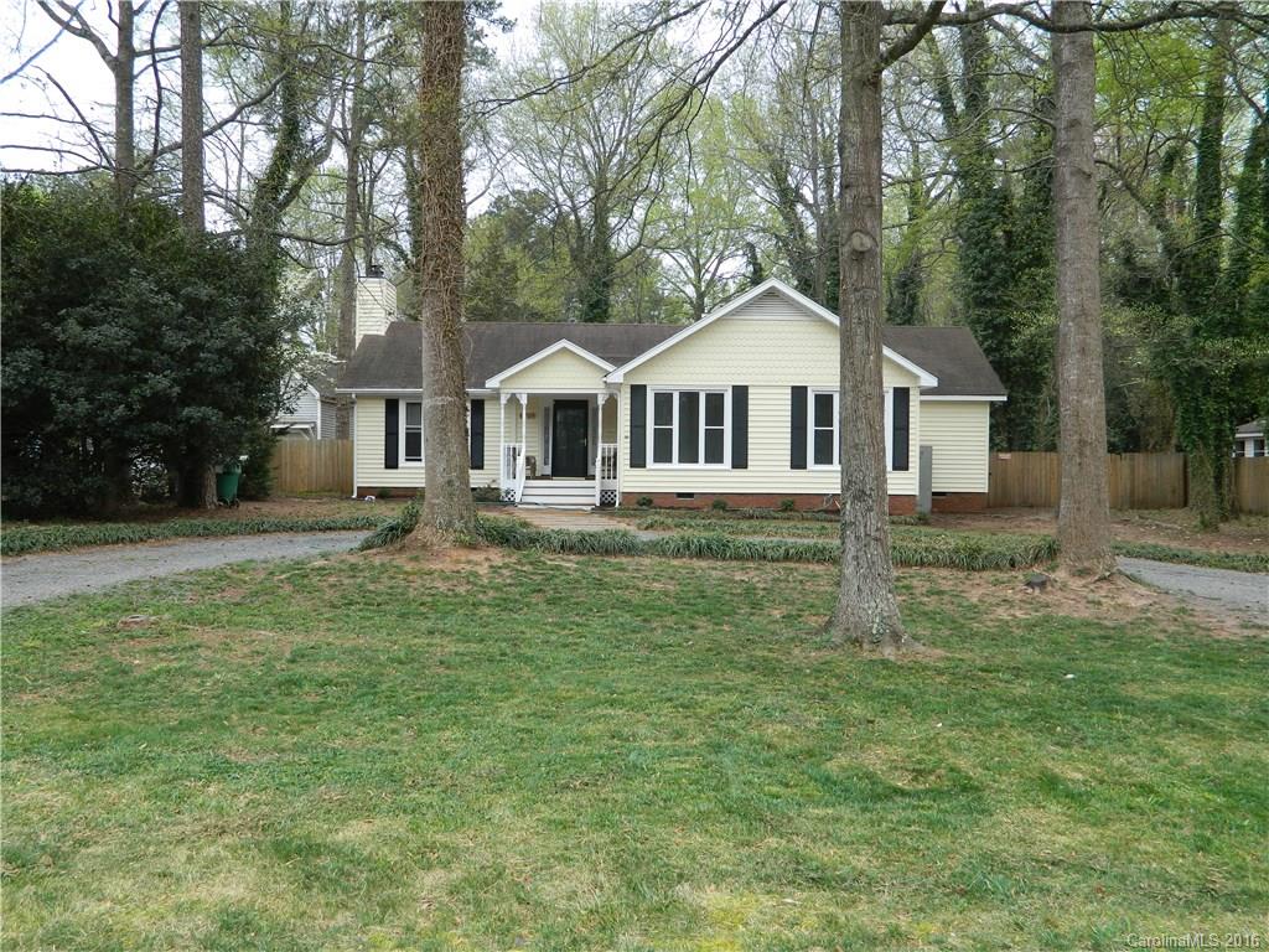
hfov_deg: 58.4
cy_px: 476
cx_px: 634
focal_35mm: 31
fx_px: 1136
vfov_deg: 45.4
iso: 80
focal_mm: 5.6
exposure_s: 1/100
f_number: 3.2
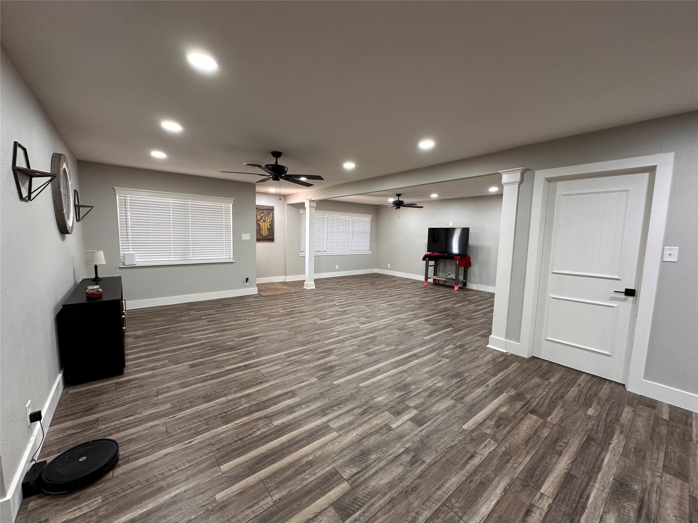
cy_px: 262
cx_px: 349
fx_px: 282
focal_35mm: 14
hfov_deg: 102.1
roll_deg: -1.2
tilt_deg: -5.4
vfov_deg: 85.7
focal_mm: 2.22
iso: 200
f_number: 2.2
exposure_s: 1/60
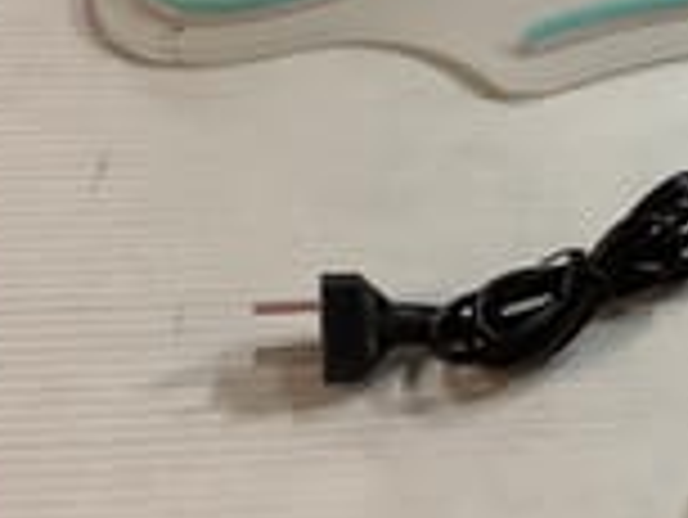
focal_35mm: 101
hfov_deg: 17.7
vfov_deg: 14.6
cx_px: 985
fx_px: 2009
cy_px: 151
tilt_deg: -45.9
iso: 100
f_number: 2.4
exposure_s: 1/50
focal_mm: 3.3
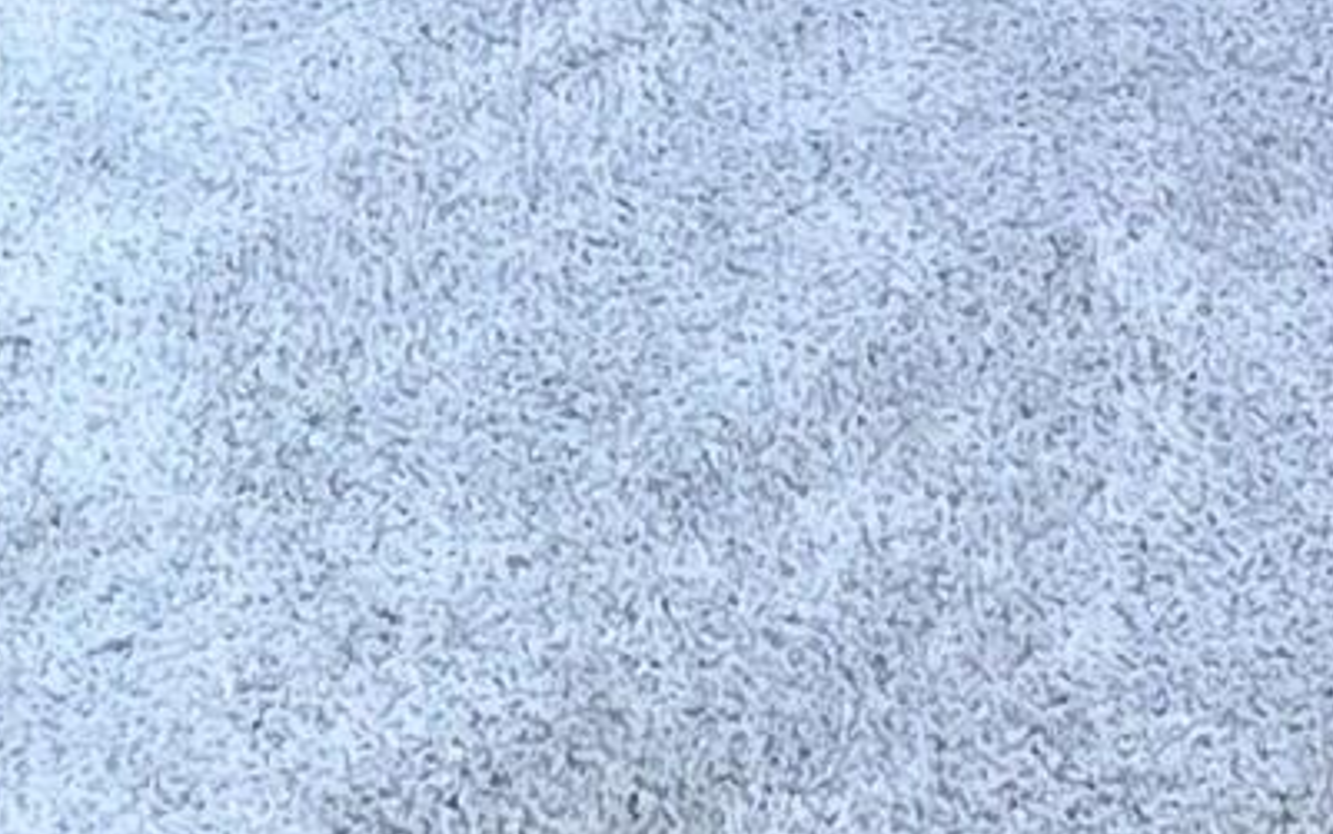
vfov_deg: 8.4
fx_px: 3743
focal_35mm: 103
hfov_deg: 20.1
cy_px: -2306
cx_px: 947
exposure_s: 1/60
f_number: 2.2
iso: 400
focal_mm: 2.2
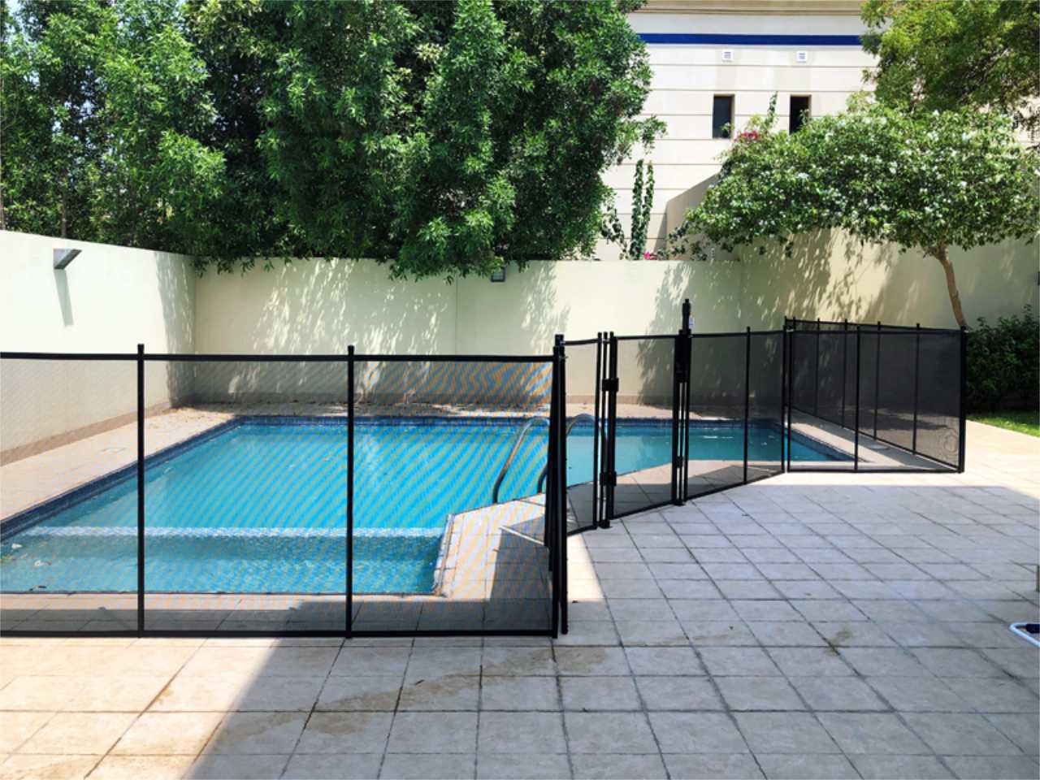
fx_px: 841
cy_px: 390
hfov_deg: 63.4
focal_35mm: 28
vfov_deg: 49.7
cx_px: 520
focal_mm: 4
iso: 20
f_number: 1.8
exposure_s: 1/1372
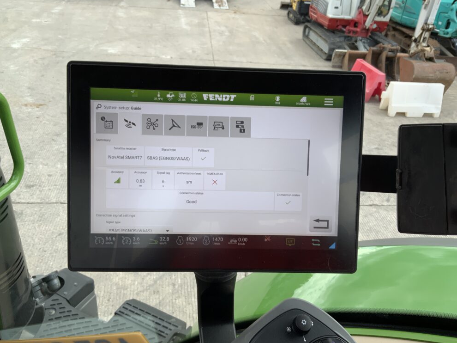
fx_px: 396
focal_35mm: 30
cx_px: 236
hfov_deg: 60.0
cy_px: 168
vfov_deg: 46.8
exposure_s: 1/261
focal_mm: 3
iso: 16
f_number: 1.8
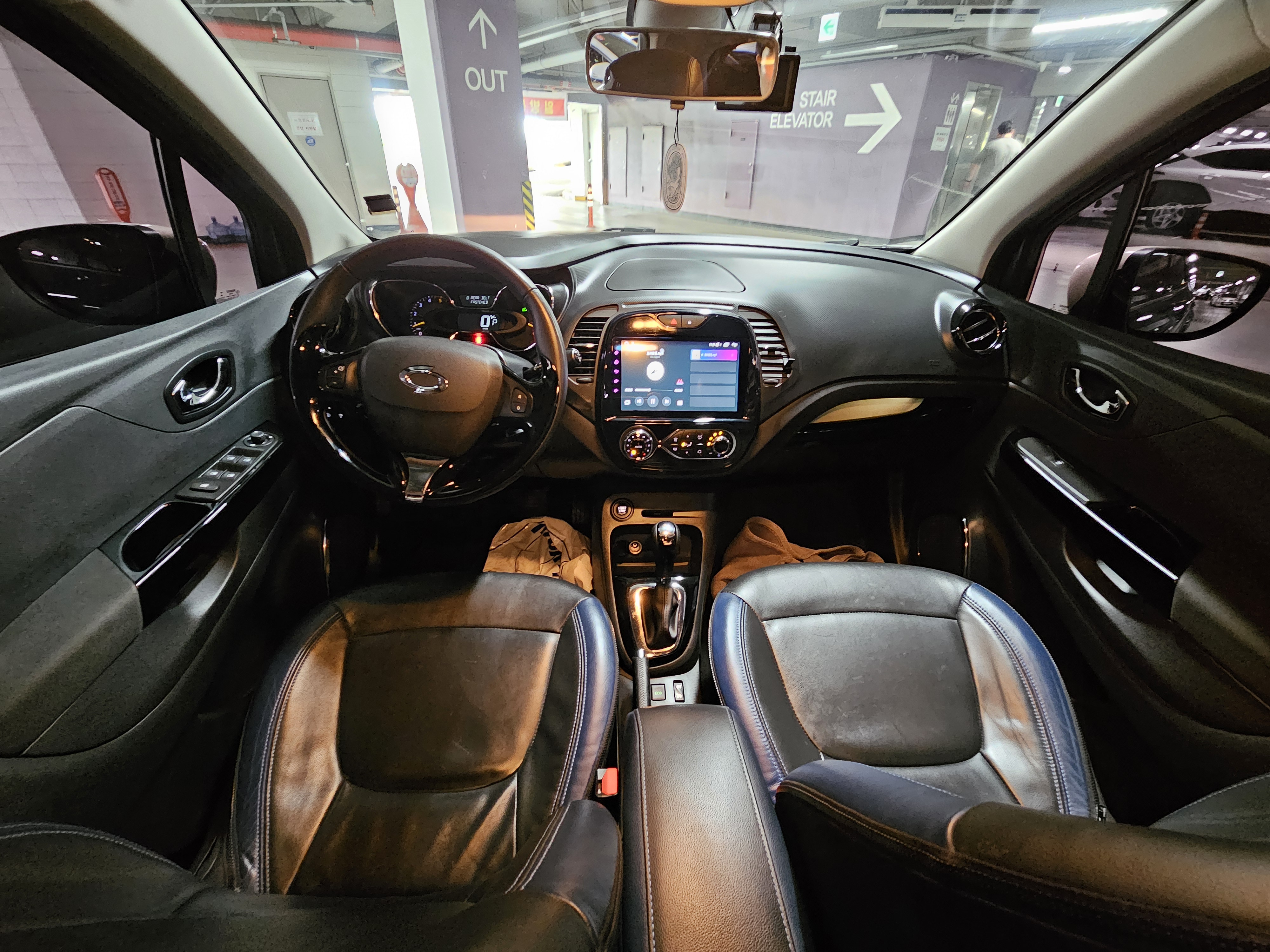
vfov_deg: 89.9
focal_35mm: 13
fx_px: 477
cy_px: 476
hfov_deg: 106.2
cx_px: 635
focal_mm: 2.2
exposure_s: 1/24
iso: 1250
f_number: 2.2
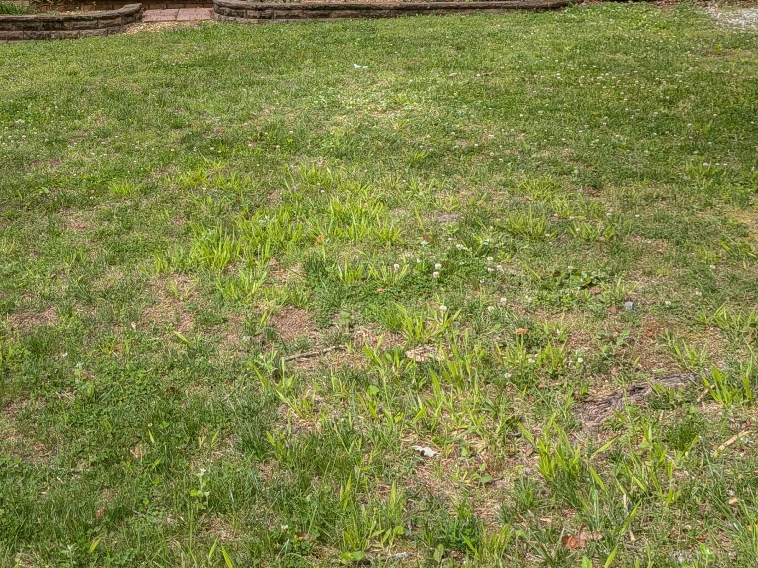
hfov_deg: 35.8
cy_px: -38
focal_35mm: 52
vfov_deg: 26.1
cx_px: 165
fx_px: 1138
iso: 27
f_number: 1.7
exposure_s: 1/695
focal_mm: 4.53
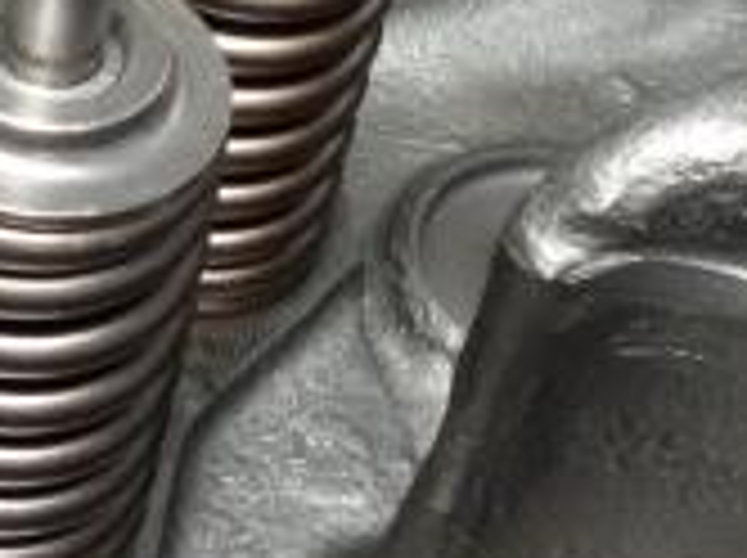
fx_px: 2176
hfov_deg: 18.5
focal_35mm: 101
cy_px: 20
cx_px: -135
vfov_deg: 14.4
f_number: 2.4
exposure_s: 1/33
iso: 320
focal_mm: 2.93
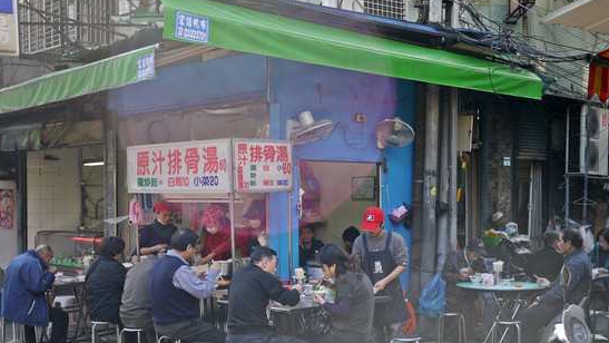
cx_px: 332
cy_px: 237
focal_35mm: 51
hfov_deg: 40.5
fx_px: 824
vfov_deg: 23.4
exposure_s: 1/400
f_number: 1.7
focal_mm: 20
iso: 100
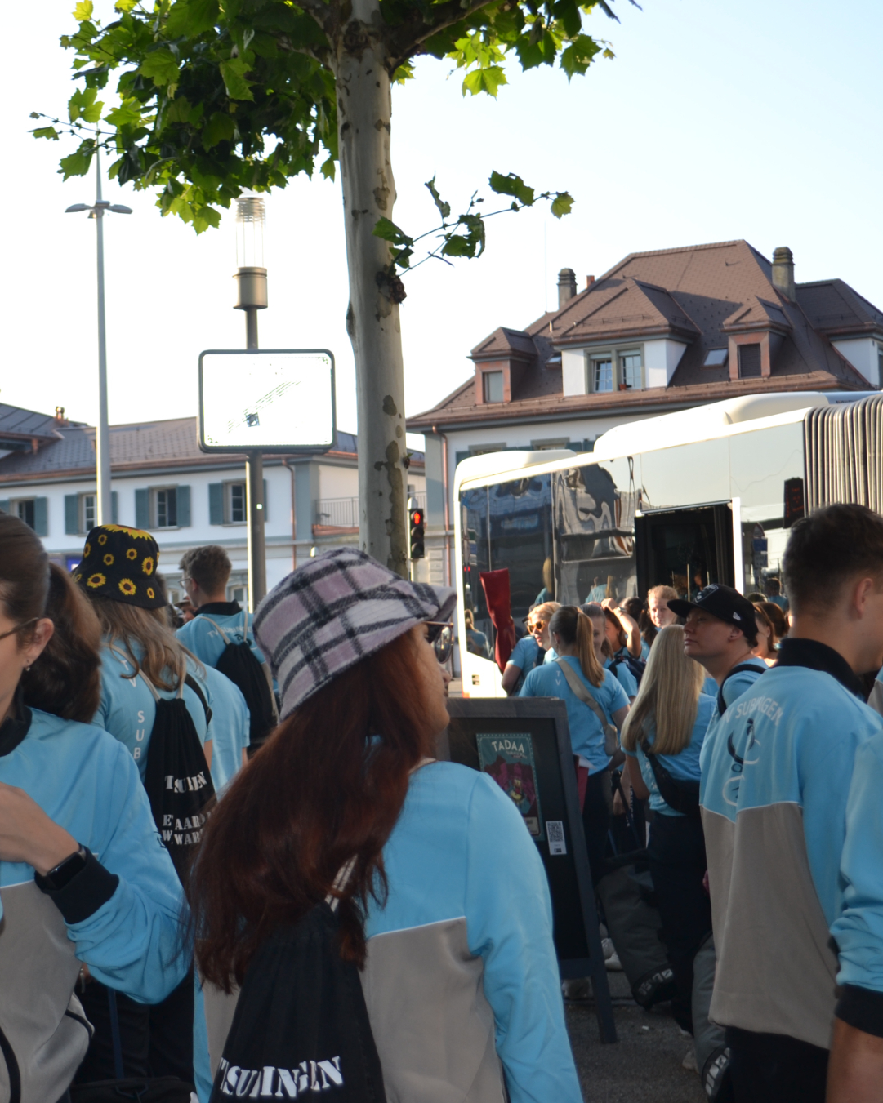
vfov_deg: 29.6
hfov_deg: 23.8
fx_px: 2090
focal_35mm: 64
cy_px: 554
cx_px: 386
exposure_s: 1/200
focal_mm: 30
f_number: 4.5
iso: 100
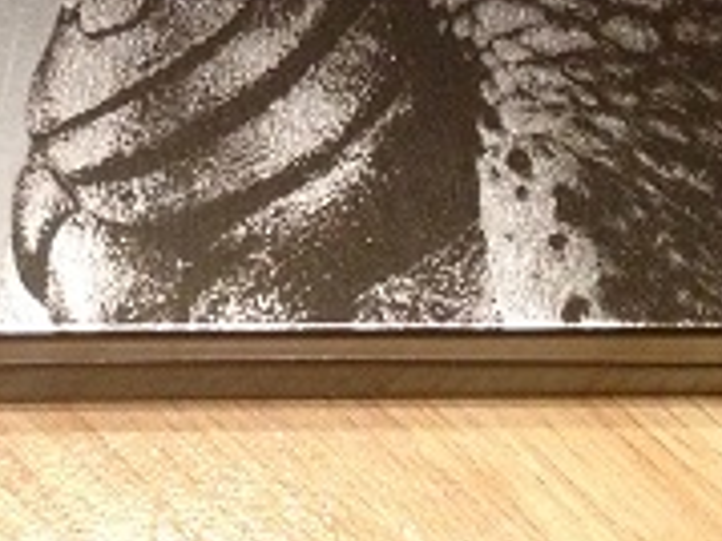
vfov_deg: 11.3
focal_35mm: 125
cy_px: -323
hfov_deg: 15.7
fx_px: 2605
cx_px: 149
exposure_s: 1/20
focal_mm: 4.28
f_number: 2.4
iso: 400
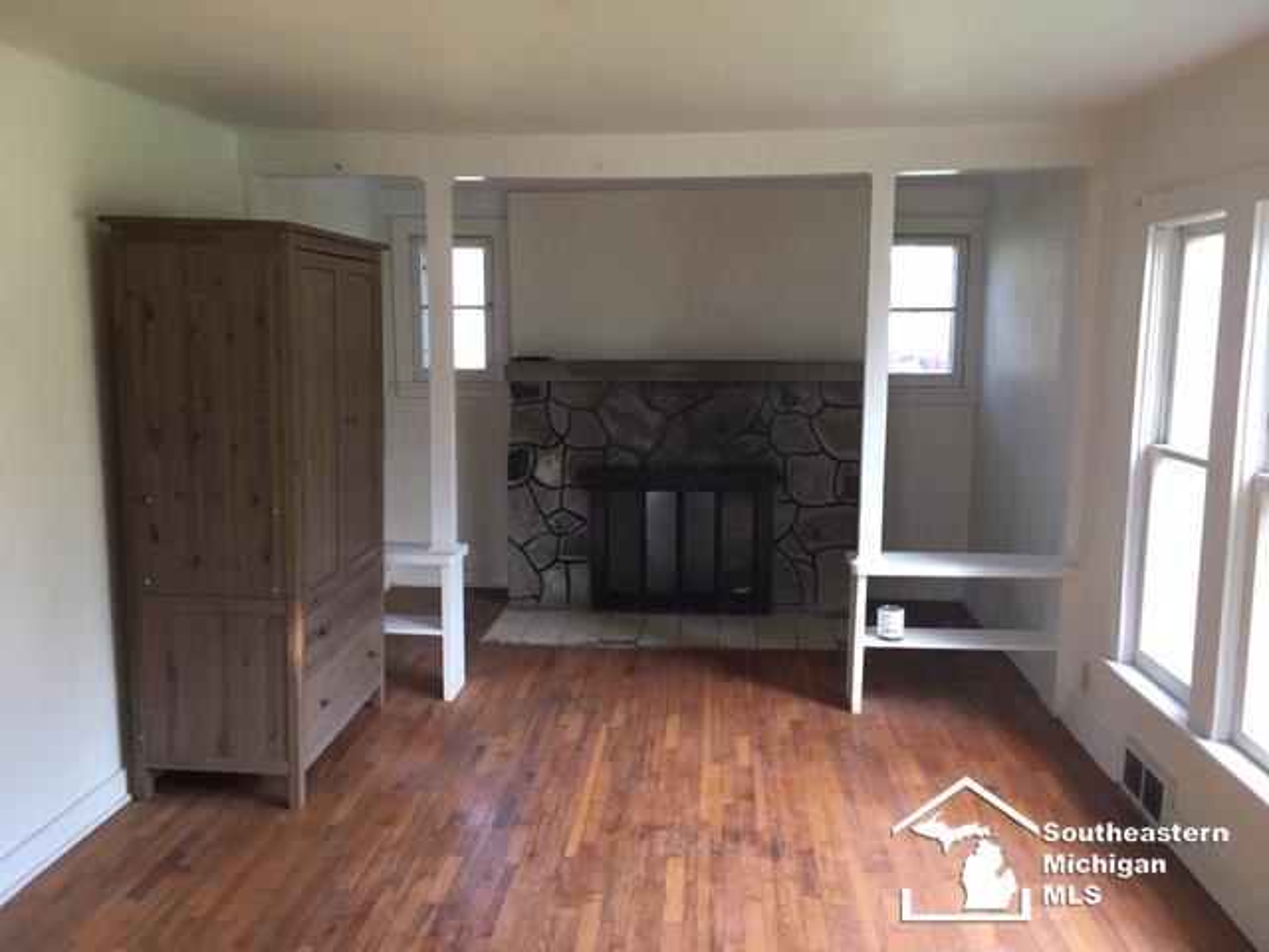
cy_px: 476
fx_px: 1063
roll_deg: +0.4
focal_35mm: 29
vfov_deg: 48.2
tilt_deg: -7.2
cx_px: 634
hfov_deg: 61.7
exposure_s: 1/30
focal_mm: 4.15
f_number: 2.2
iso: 50
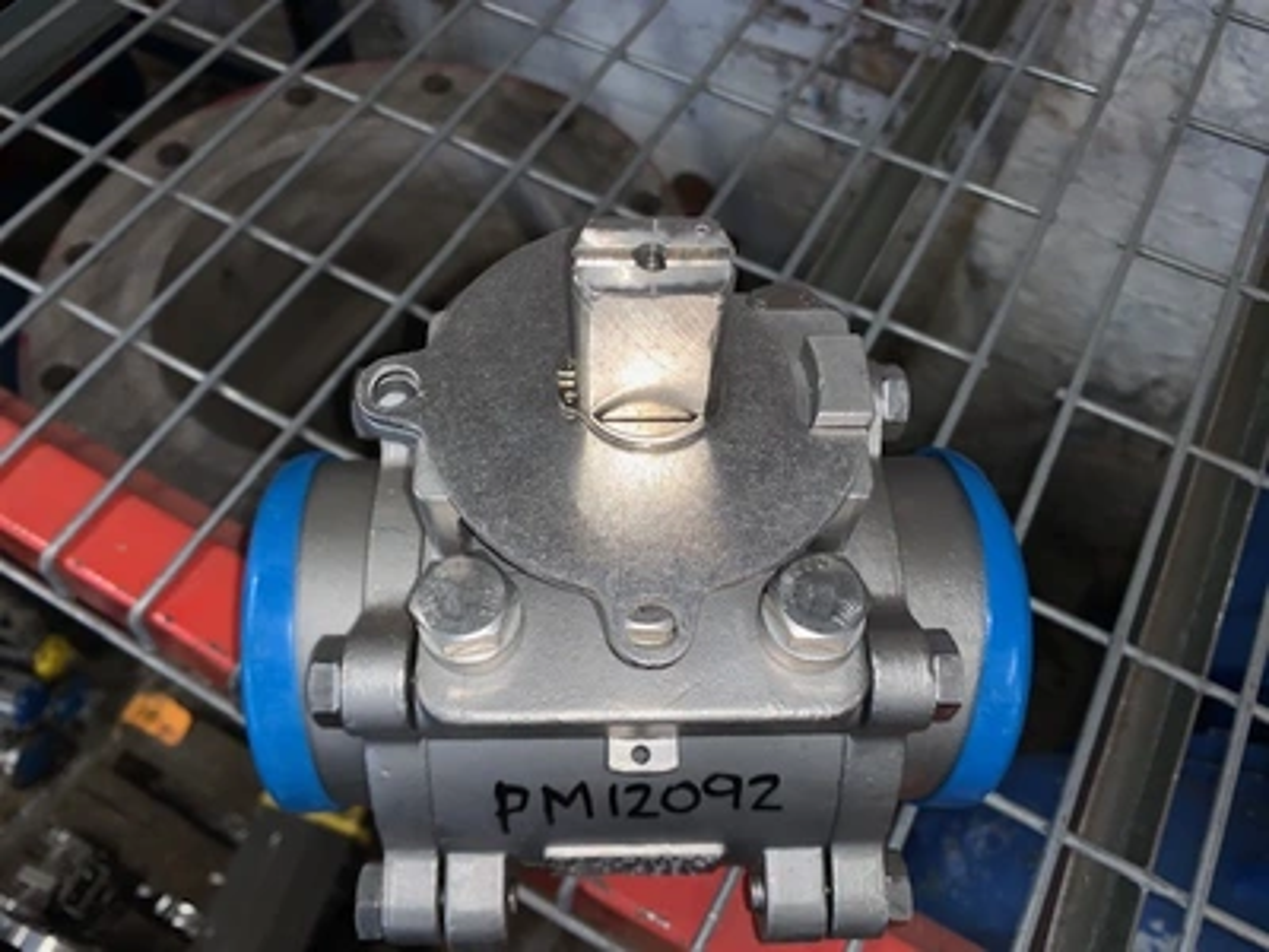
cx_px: 634
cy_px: 476
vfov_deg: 53.1
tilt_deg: -59.1
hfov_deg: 67.3
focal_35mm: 26
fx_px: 953
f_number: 1.8
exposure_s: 1/12
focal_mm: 4.25
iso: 25
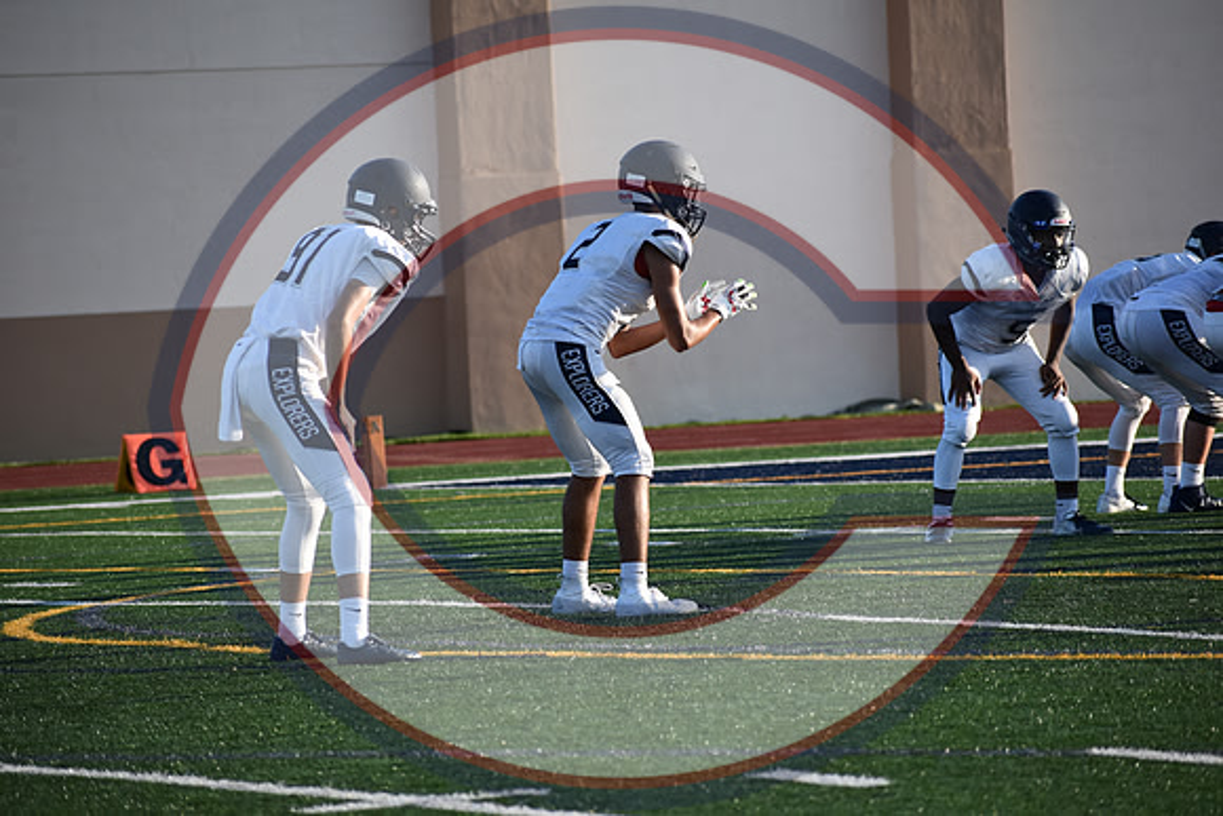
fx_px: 9429
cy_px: 408
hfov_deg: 7.4
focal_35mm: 278
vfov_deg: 5.0
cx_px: 612
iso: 400
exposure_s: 1/1000
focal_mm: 185
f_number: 5.3
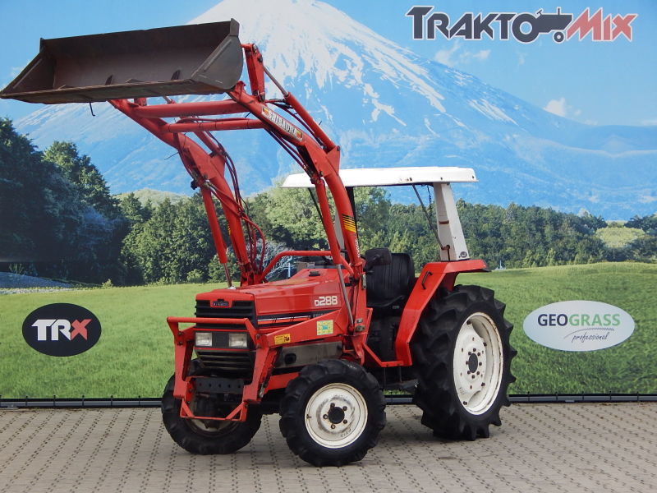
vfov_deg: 14.2
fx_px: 1974
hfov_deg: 18.9
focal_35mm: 104
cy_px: 246
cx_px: 328
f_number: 4.5
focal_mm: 18.7
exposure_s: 1/250
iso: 125
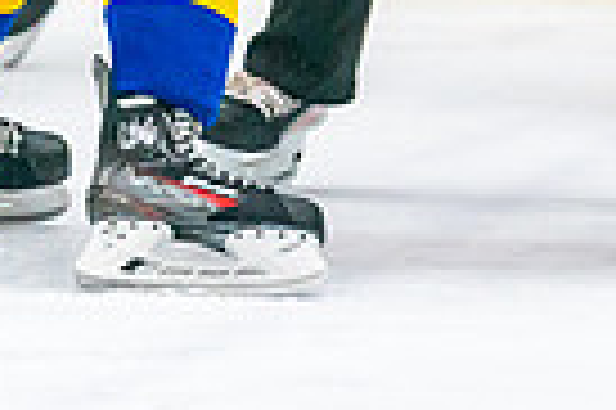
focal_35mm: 924
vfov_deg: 1.5
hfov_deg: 2.2
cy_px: -364
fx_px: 15792
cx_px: 440
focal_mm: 192
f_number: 2.8
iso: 3200
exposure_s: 1/1250
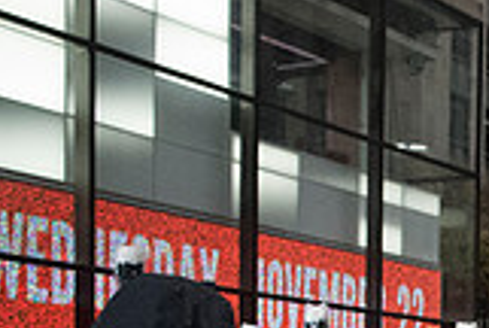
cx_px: 756
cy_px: 551
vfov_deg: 13.1
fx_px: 1320
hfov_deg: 18.4
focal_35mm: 97
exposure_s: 1/4000
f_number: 2.8
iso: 10000
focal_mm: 27
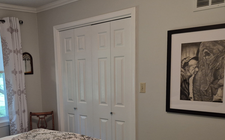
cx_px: 55
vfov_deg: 30.6
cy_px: 110
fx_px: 251
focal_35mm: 41
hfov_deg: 46.4
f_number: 1.8
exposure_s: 1/120
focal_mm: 5.4
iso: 250
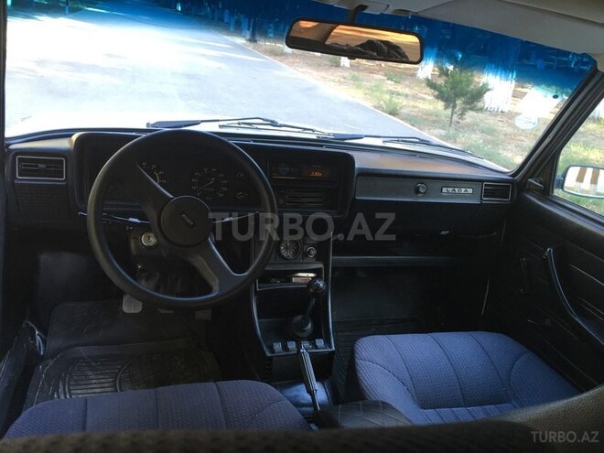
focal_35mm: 29
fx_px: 506
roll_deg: -8.5
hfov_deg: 61.7
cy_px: 226
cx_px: 302
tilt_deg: -20.1
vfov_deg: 48.2
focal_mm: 4.15
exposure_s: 1/33
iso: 50
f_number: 2.2
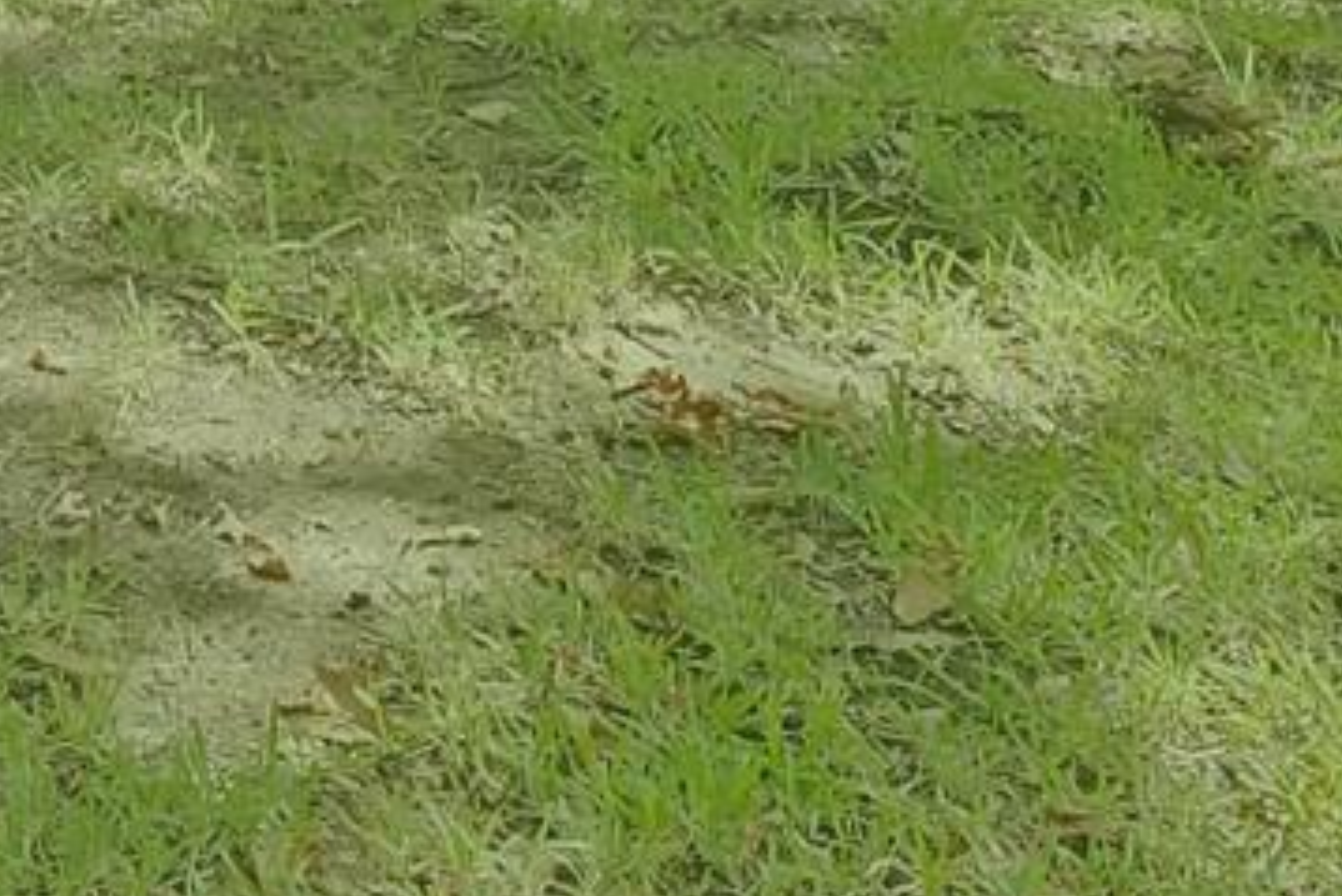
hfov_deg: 23.0
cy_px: -1052
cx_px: -783
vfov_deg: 15.1
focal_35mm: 67
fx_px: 2498
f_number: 9
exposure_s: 1/13
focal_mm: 12
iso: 640
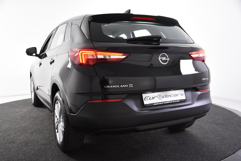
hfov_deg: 53.1
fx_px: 241
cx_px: 120
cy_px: 80
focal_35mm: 36
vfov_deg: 36.9
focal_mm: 24
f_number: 4
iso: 1600
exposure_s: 1/60
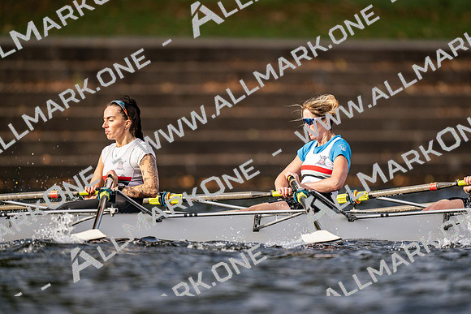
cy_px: 157
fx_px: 7856
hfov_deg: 3.4
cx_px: 236
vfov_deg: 2.3
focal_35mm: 600
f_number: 4
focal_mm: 600
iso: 360
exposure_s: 1/2500
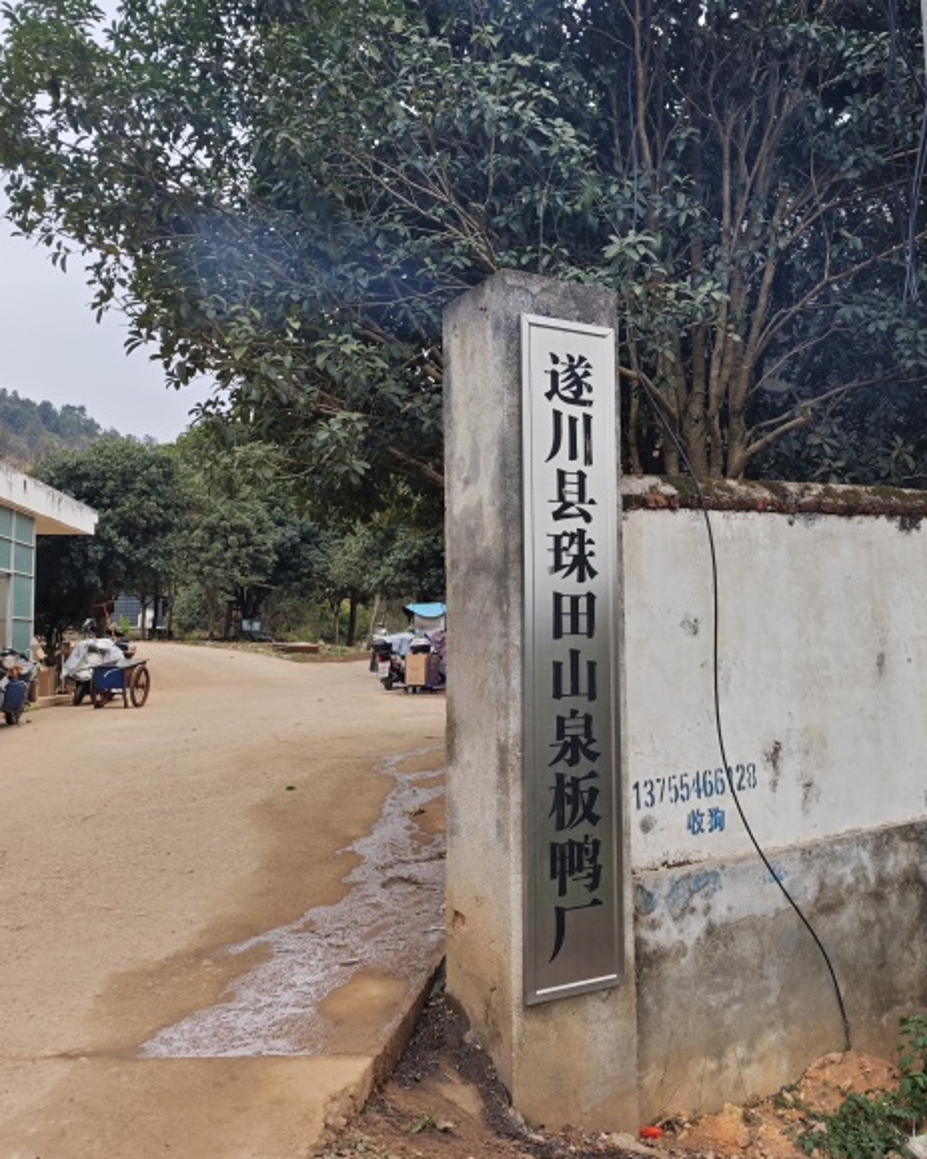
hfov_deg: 46.6
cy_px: 578
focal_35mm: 31
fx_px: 1063
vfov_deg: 57.2
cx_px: 595
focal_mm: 6.55
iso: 50
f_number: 1.6
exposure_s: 1/344
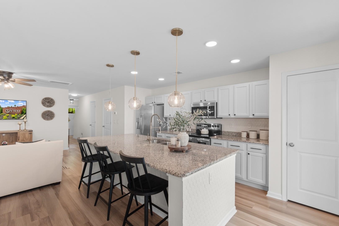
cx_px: 170
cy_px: 113
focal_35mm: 15
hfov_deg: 100.4
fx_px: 141
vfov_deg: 77.3
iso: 100
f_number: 4.5
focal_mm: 10
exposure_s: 1/2
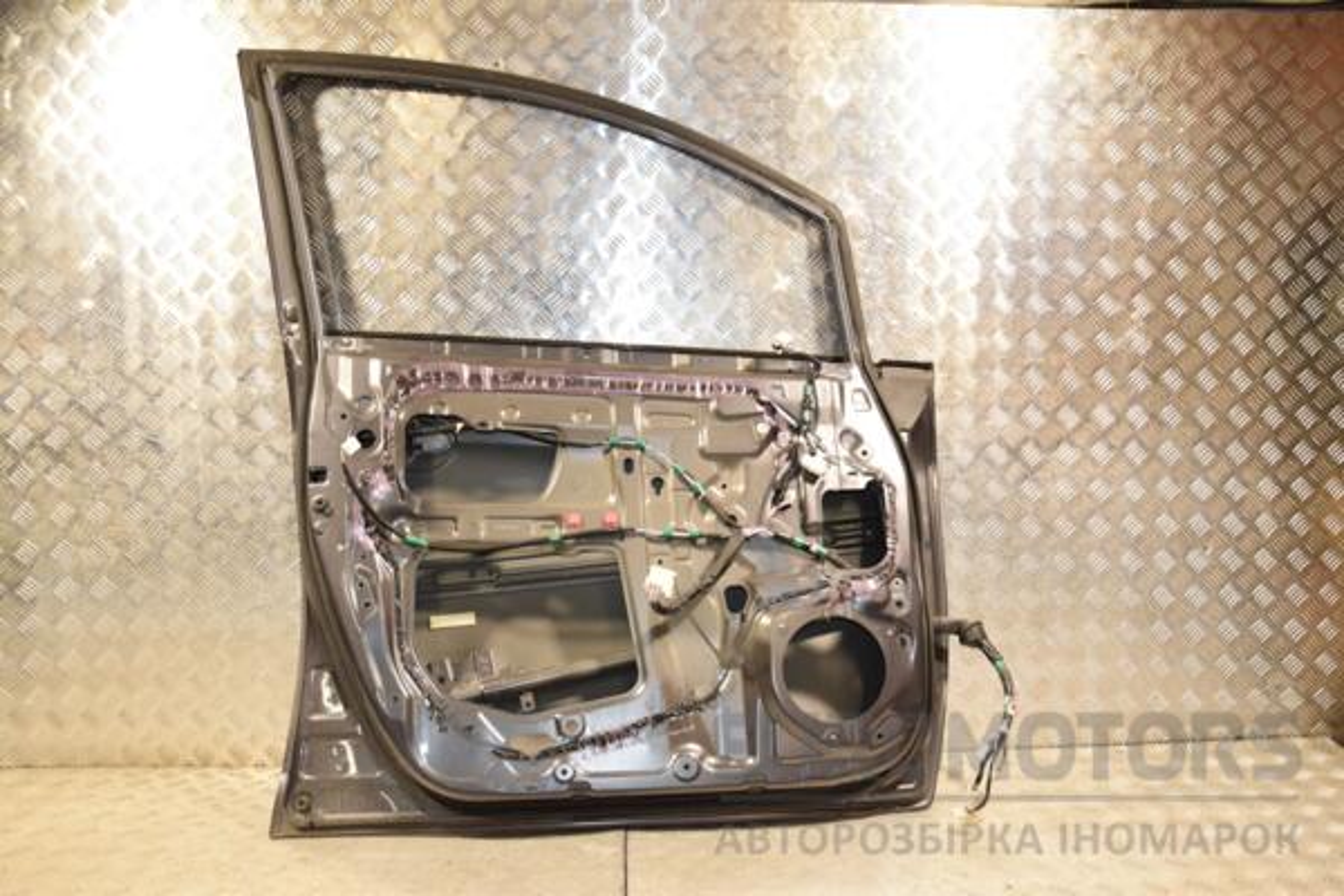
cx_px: 672
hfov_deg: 59.5
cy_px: 448
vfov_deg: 41.7
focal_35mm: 32
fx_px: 1176
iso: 800
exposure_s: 1/200
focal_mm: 21
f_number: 5.6
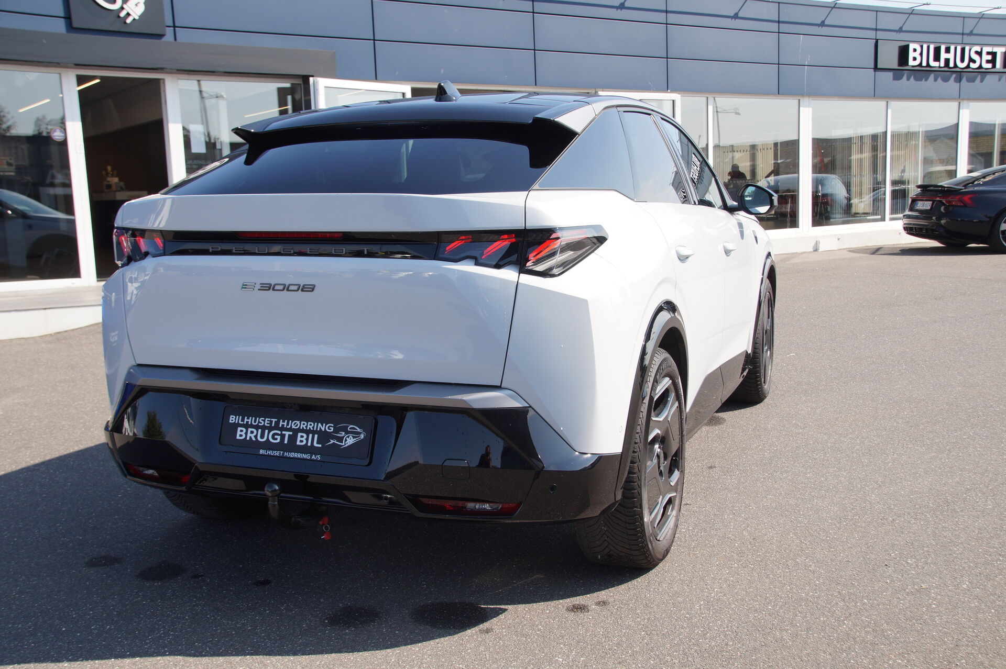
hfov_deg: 53.2
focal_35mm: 36
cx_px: 503
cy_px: 334
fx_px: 1005
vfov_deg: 36.8
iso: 100
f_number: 7.1
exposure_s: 1/200
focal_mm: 24
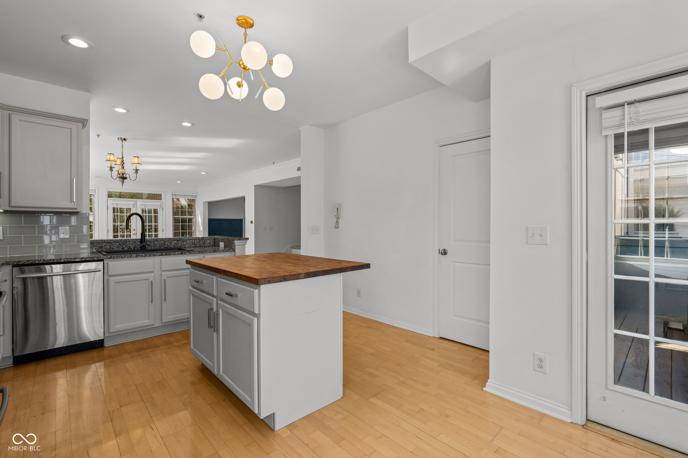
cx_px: 344
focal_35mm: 16
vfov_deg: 73.8
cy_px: 229
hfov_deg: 96.7
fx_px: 306
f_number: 9
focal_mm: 16
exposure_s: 1/10
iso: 250
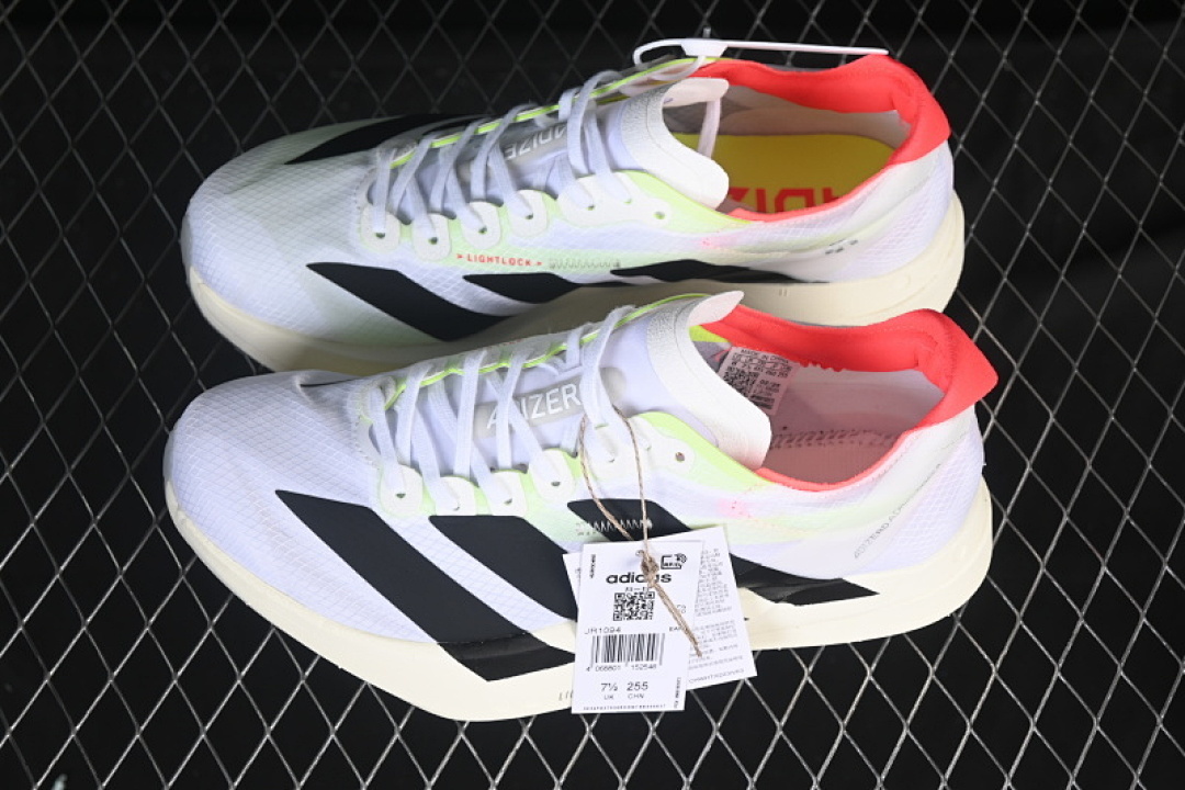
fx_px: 2469
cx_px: 592
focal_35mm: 75
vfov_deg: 18.2
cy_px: 395
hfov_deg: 27.0
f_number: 7.1
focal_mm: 50
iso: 160
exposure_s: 1/80
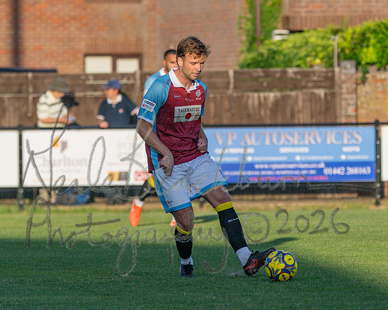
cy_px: 142
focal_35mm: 419
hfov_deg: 4.6
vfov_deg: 3.7
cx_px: 242
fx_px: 4814
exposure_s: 1/4000
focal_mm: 195
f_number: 2.8
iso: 400
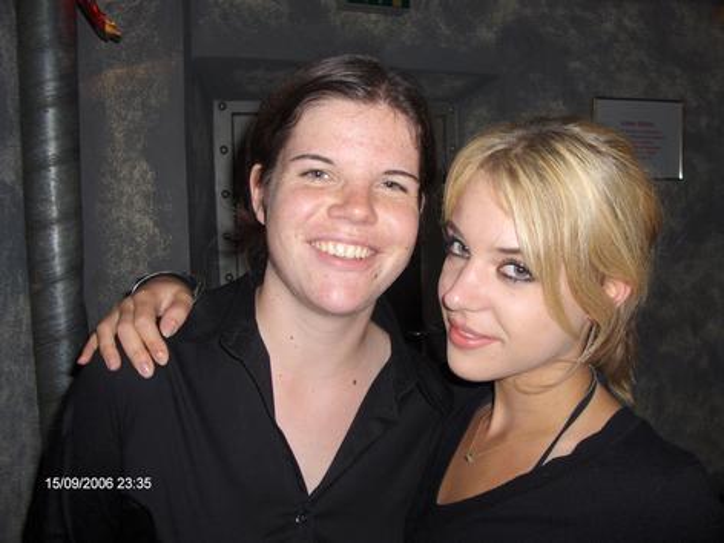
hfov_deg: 52.6
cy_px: 272
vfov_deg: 40.7
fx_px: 732
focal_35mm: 35
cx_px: 362
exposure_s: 1/60
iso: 100
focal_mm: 5.8
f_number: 2.6
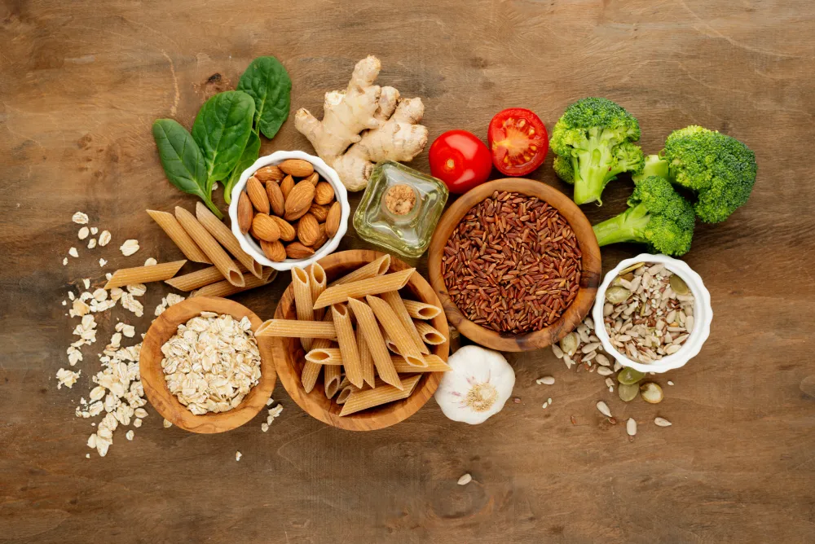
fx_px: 1133
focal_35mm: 50
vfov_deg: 27.0
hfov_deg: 39.6
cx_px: 408
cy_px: 272
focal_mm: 50
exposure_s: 1/100
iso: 100
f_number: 9
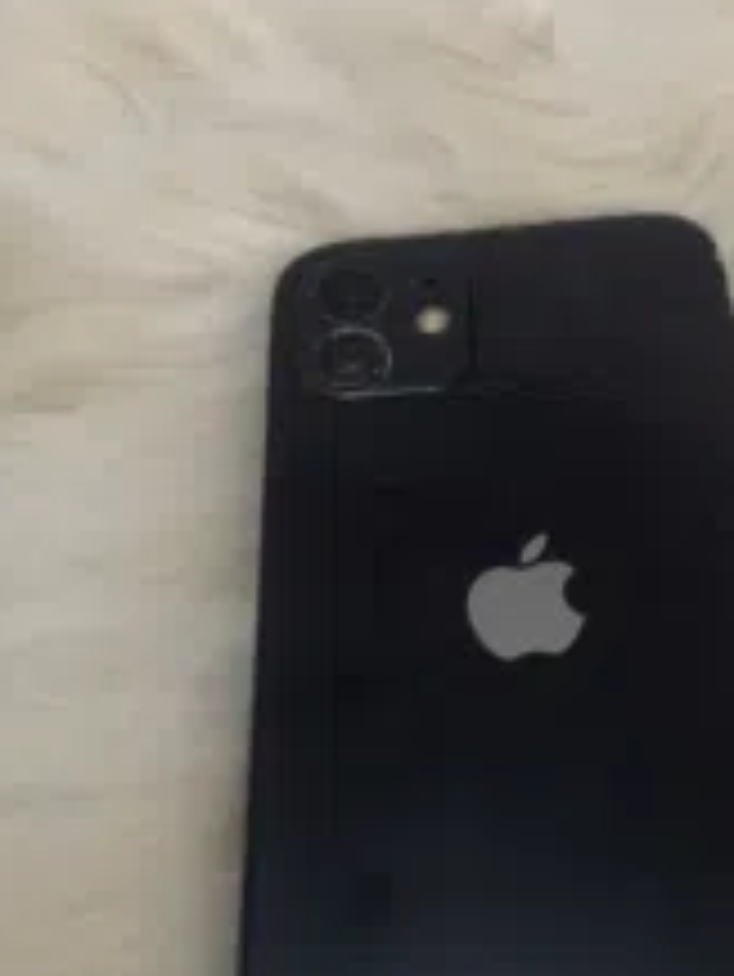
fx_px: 1356
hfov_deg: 29.6
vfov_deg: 39.6
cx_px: 581
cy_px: 513
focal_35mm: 48
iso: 250
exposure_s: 1/33
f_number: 1.8
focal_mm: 4.25
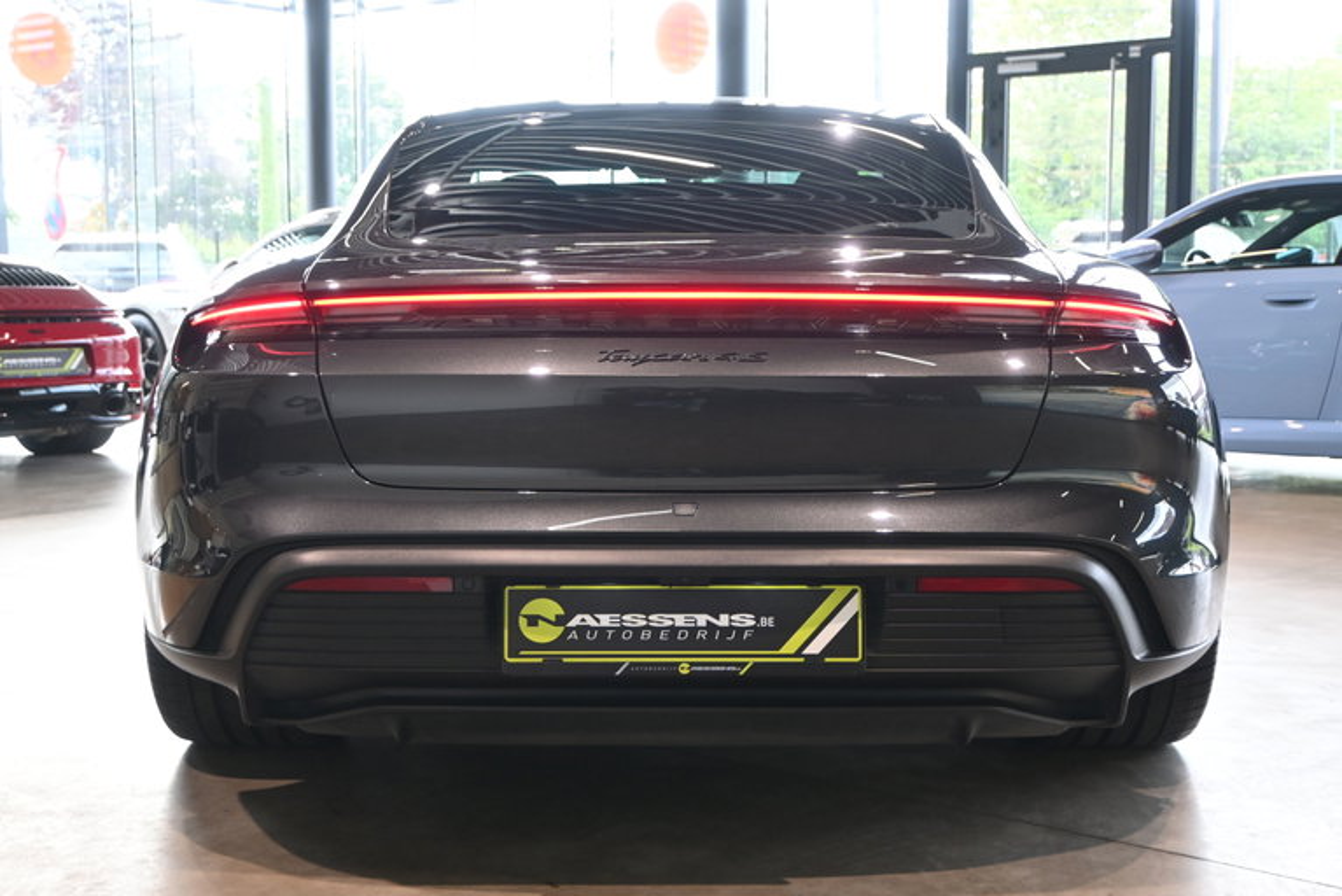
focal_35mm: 49
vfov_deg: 27.7
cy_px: 448
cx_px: 671
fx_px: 1818
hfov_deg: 40.5
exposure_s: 1/125
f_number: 5
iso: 800
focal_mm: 32.5
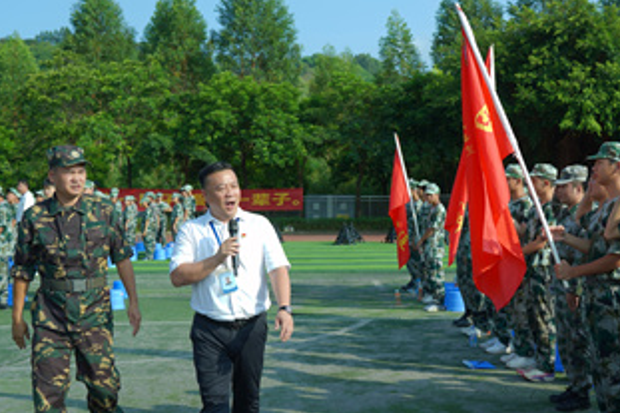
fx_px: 929
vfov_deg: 25.0
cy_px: 219
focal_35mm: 54
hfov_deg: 36.5
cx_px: 415
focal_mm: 28
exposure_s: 1/250
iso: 50
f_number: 4.5
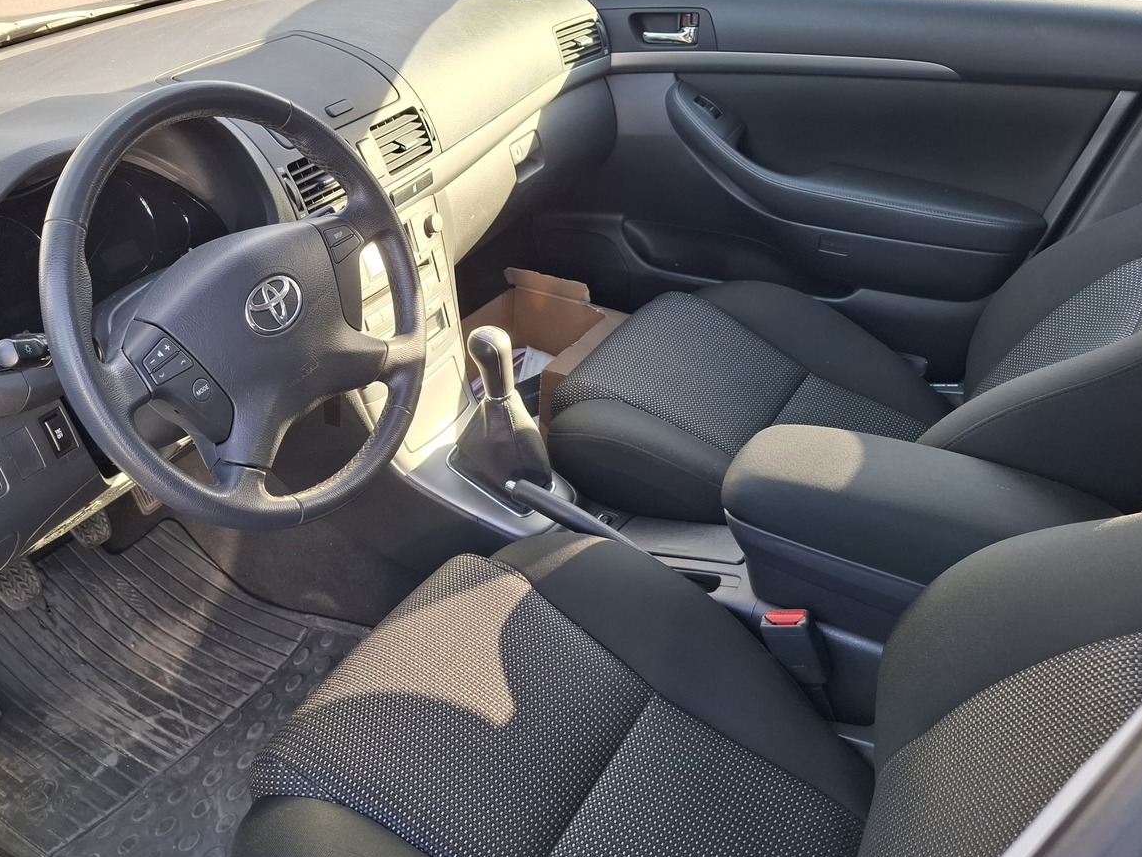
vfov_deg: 48.2
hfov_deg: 60.8
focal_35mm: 29
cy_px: 439
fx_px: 957
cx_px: 429
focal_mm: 5.54
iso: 50
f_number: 1.8
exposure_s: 1/100
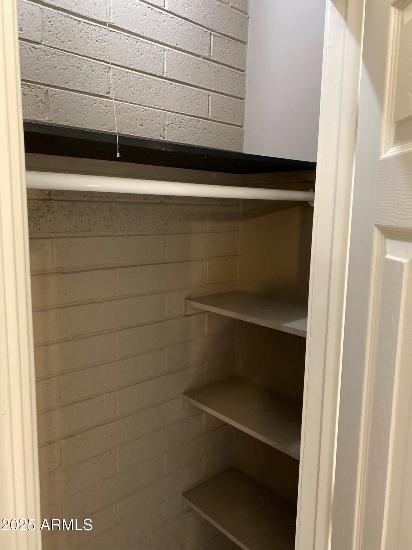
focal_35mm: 26
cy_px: 275
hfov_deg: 53.1
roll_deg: -1.6
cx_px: 206
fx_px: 413
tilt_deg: -8.9
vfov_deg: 67.3
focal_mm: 4.25
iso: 500
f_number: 1.8
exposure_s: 1/60
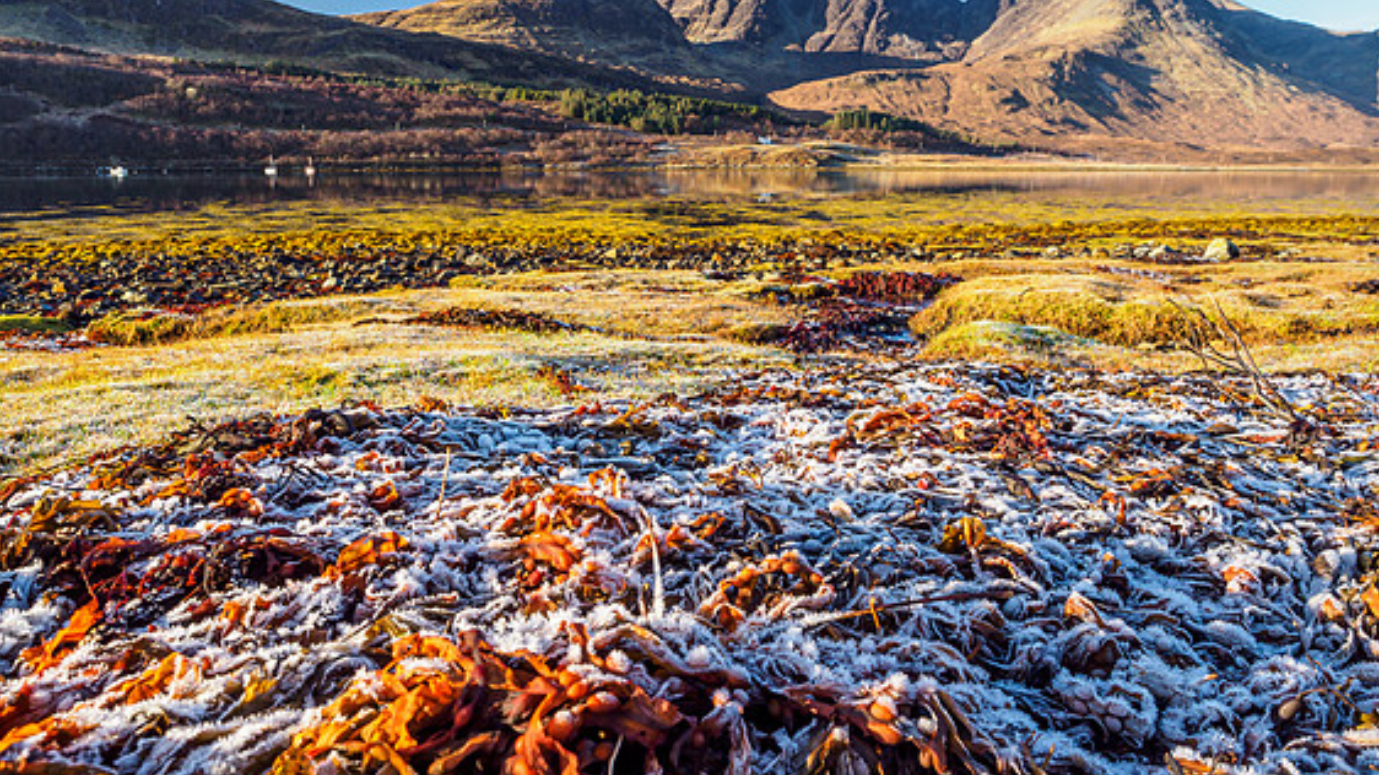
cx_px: 685
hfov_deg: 69.9
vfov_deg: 42.7
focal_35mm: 27
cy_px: 318
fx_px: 987
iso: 200
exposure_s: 1/40
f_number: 7.1
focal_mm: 12
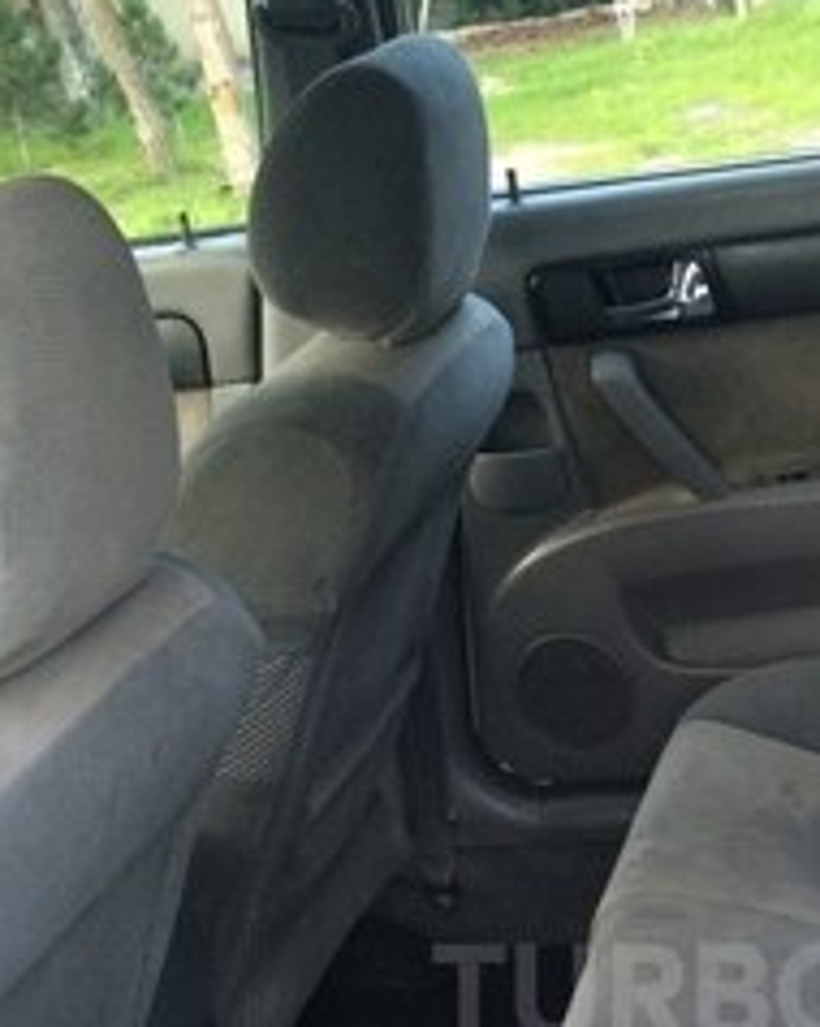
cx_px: 764
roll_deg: +8.5
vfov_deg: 30.1
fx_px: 1792
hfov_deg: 24.9
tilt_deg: -36.2
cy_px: 992
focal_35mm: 59
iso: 80
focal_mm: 4.15
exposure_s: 1/33
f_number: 2.2
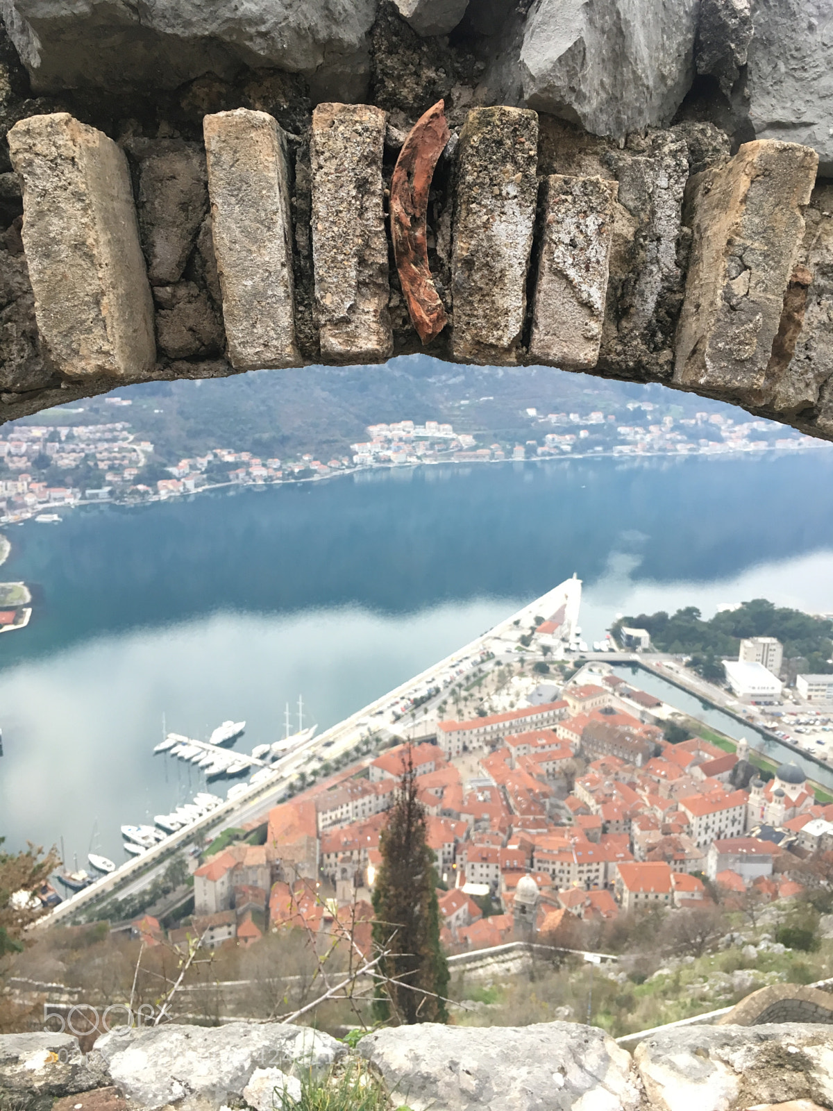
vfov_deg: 61.7
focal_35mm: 29
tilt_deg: -14.5
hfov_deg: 48.2
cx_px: 416
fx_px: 930
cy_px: 556
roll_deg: -1.2
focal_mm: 4.15
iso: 64
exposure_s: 1/33
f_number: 2.2
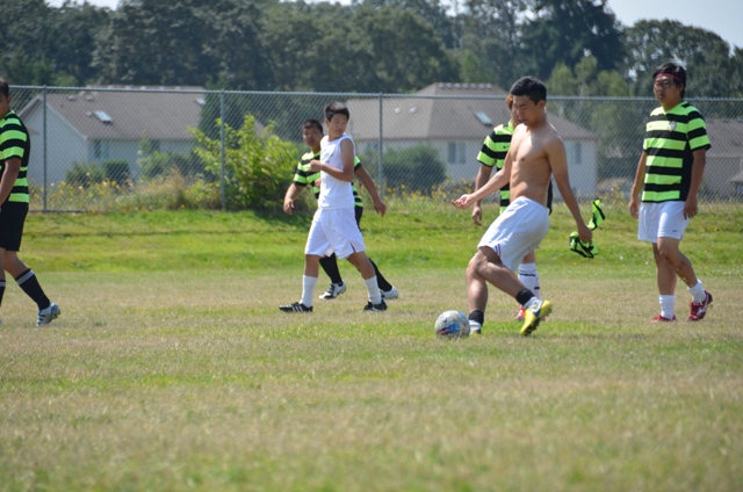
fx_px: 6179
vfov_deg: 4.6
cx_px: 372
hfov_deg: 6.9
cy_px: 246
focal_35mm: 300
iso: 400
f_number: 5.6
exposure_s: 1/1250
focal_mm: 200
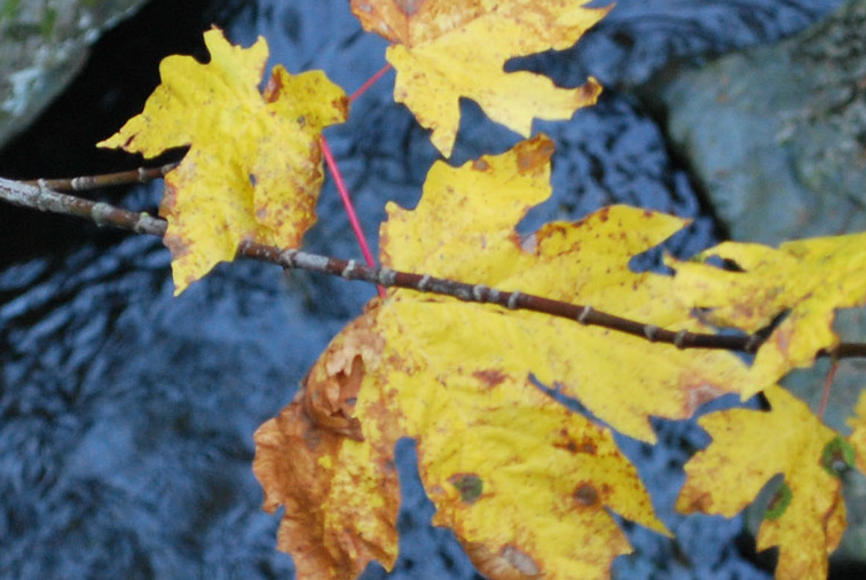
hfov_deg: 8.3
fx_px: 5973
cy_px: 311
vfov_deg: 5.6
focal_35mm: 248
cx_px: 192
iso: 400
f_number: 5.6
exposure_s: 1/20
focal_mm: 50
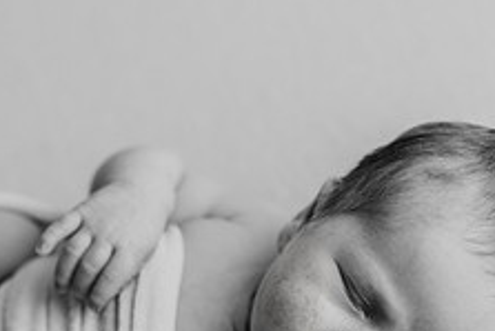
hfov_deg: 15.7
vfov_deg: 10.5
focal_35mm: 130
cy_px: 348
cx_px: 169
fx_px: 1789
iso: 100
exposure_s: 1/160
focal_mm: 50
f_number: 2.8
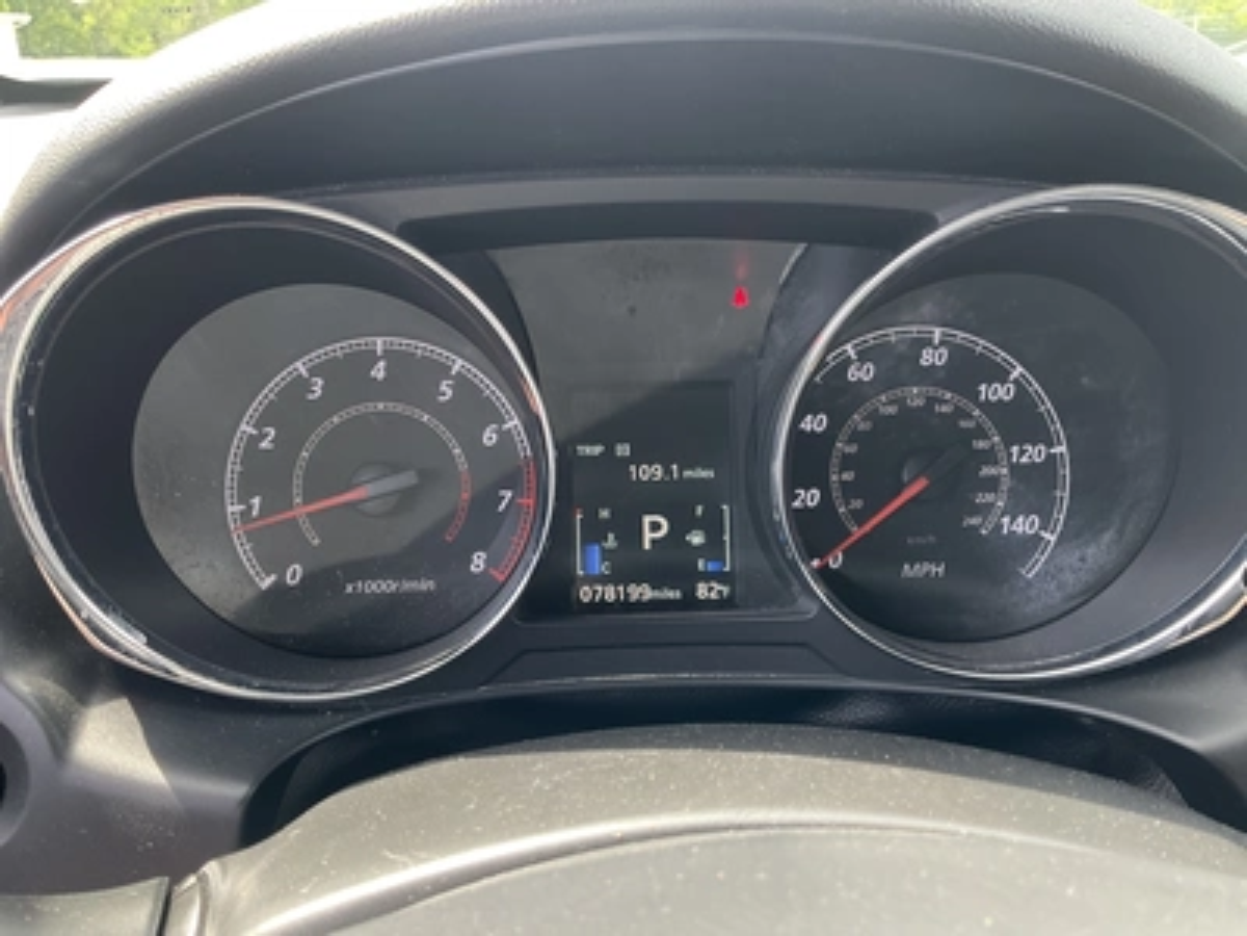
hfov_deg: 61.7
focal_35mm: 29
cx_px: 624
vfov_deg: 48.2
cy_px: 468
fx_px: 1045
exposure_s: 1/122
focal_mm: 3
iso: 64
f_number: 1.8
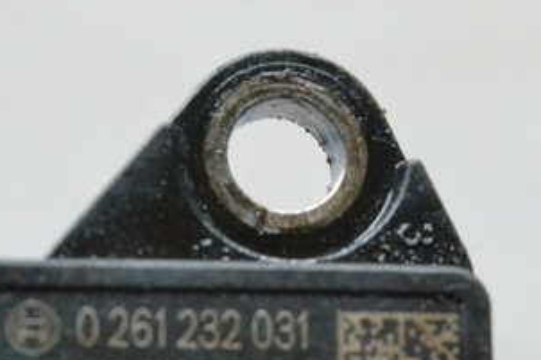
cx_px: 326
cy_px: 335
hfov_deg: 11.7
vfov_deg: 7.8
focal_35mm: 175
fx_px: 2629
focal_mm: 55
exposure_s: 1/125
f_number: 10
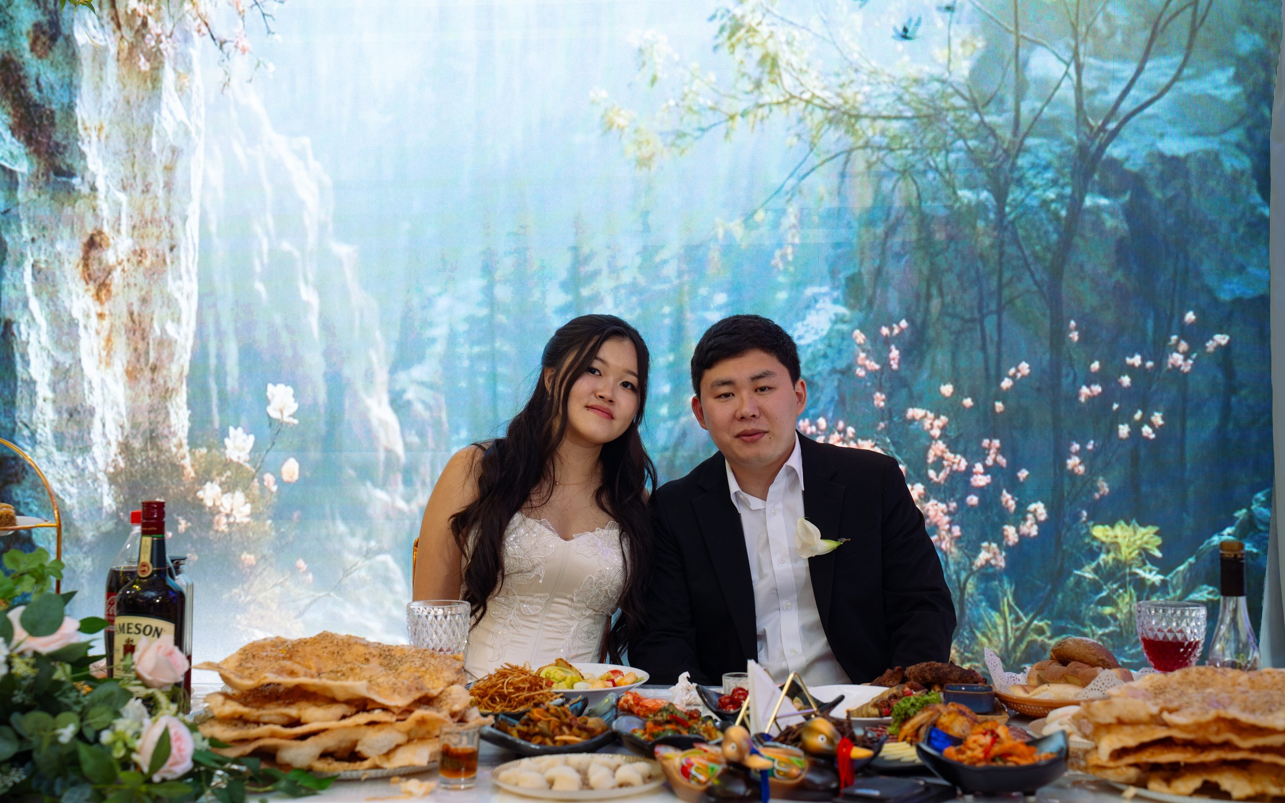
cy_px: 398
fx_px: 1646
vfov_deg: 27.4
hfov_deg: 42.6
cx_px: 642
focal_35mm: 47
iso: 500
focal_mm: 46
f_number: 4.5
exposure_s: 1/50
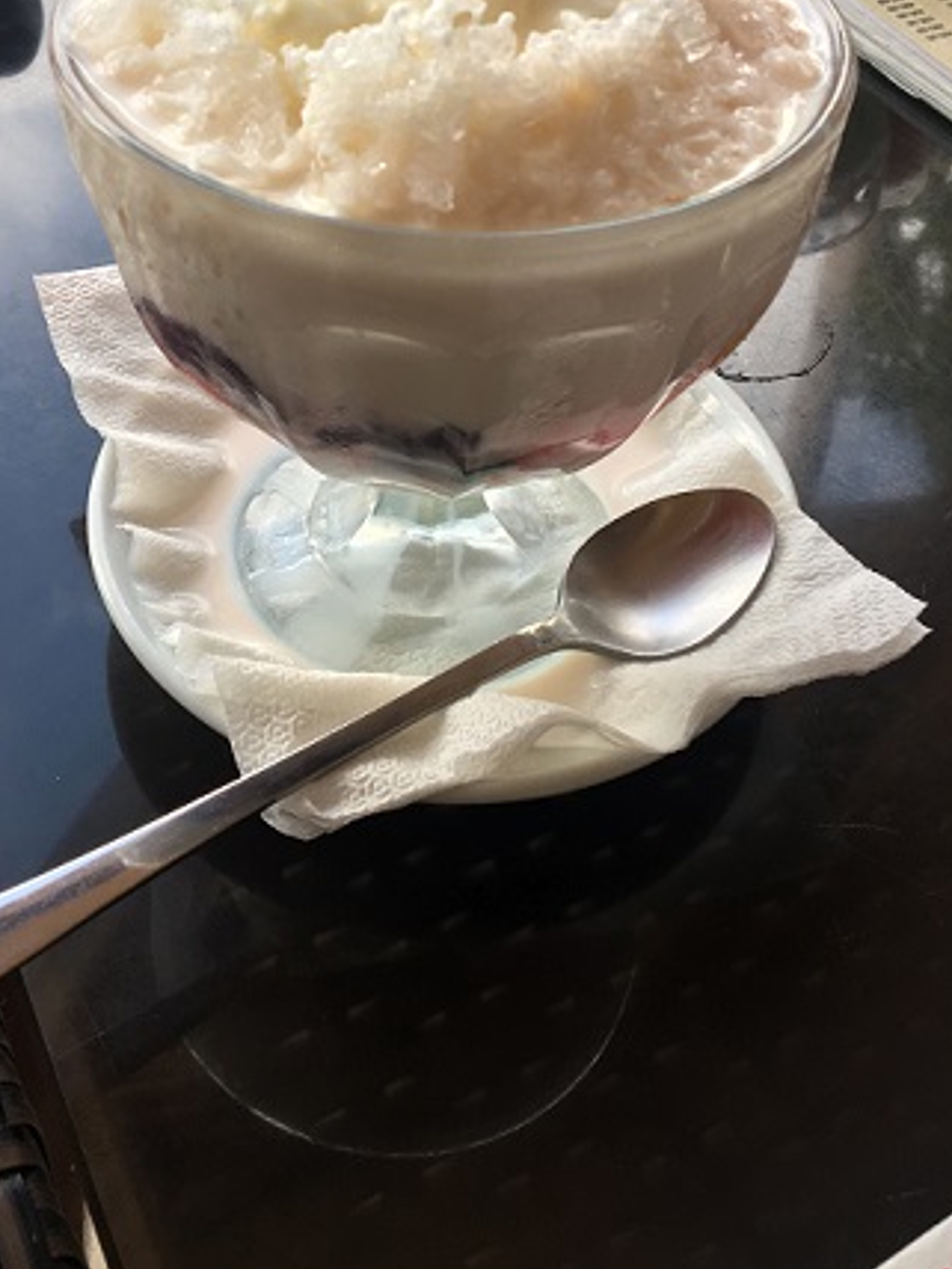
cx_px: 432
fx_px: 1613
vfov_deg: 42.1
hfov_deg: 32.9
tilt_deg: -40.7
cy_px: 377
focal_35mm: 44
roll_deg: -5.0
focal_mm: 4.15
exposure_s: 1/120
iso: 40
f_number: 2.2
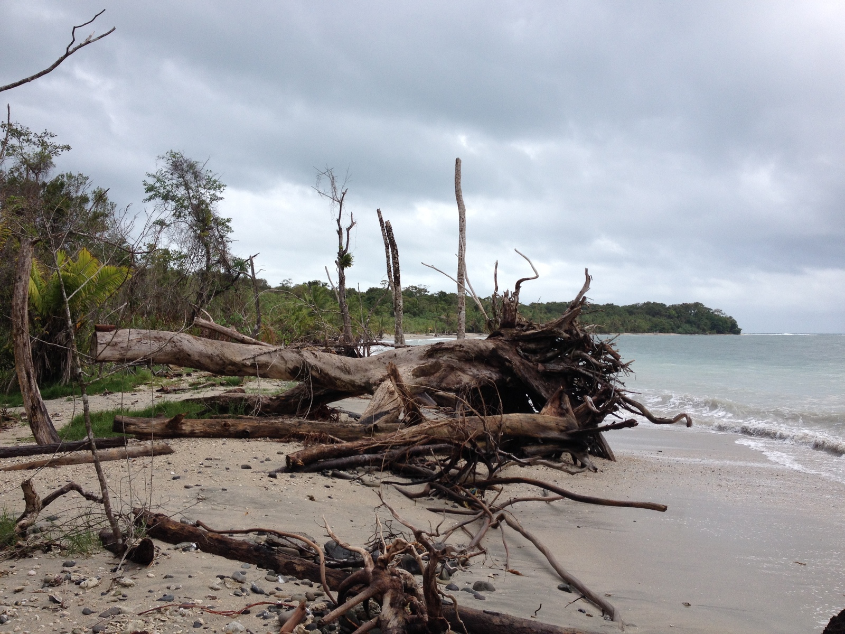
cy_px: 317
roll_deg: -0.1
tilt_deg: -2.0
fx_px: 854
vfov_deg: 40.7
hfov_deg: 52.6
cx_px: 422
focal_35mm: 35
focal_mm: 4.28
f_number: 2.4
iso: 50
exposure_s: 1/1284
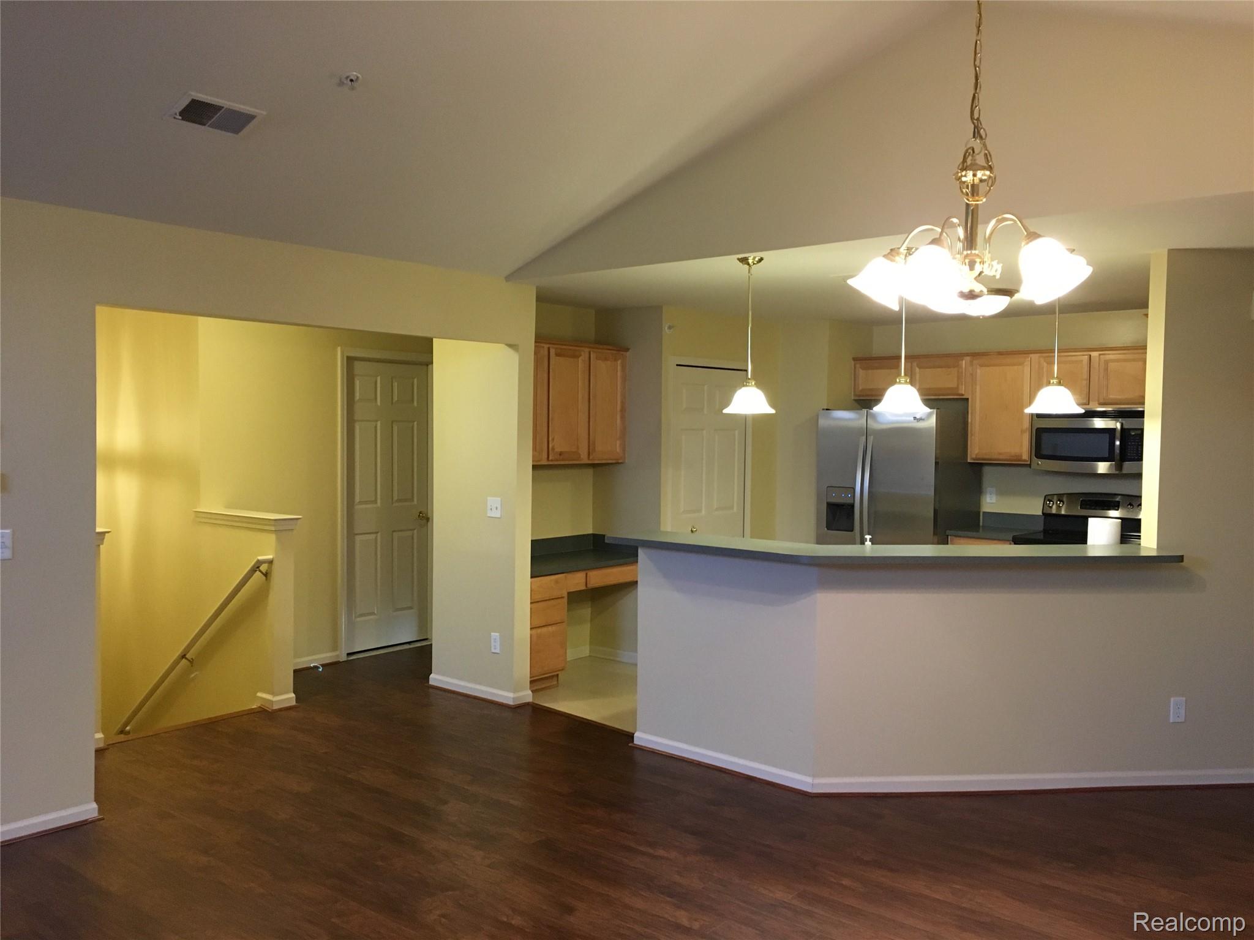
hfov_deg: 61.7
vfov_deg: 48.2
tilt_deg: -1.5
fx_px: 1051
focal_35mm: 29
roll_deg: +0.0
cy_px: 470
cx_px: 627
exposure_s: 1/30
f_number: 2.2
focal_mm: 4.15
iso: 160
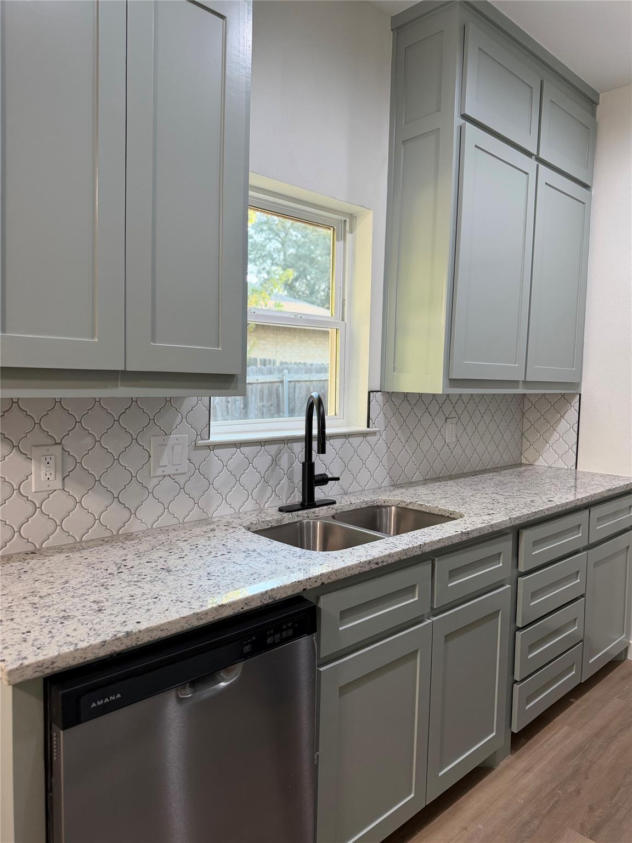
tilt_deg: -4.0
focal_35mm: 24
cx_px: 316
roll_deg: -1.7
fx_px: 584
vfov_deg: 71.6
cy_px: 422
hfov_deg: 56.8
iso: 160
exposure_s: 1/120
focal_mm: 6.76
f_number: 1.78
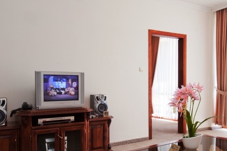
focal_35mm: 31
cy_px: 125
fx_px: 195
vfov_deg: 40.2
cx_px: 148
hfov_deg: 59.2
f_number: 16
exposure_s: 1/30
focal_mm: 16
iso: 1000
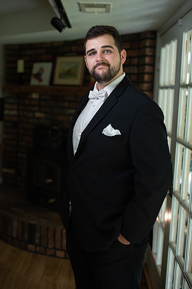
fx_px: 401
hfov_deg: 26.9
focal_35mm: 50
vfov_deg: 39.6
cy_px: 144
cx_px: 96
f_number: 2.8
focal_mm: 50
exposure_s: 1/400
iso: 1000
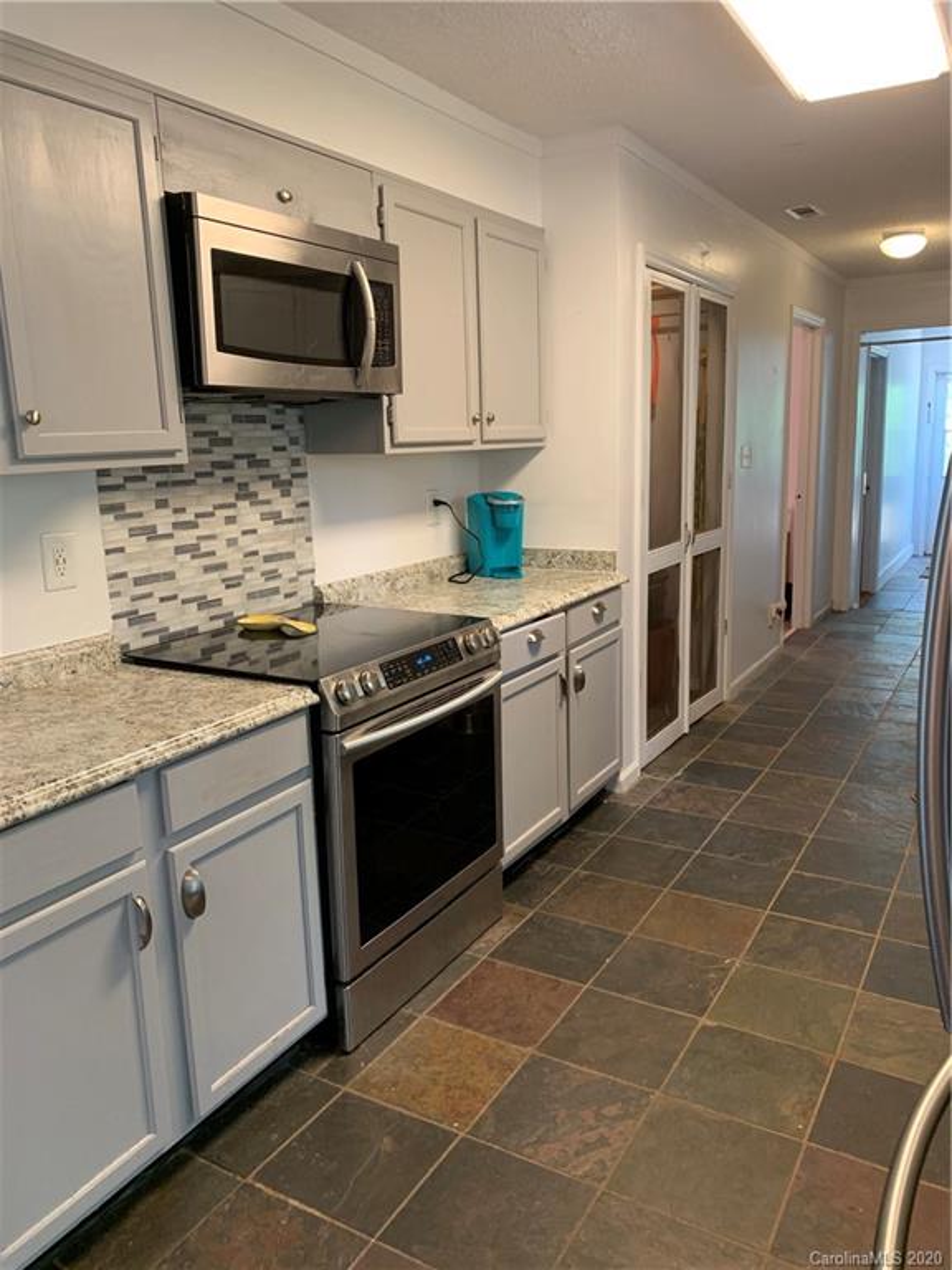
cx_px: 476
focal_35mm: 26
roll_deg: +1.7
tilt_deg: -10.1
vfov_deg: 67.3
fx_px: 953
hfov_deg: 53.1
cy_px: 635
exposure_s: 1/60
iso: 160
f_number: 1.8
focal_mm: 4.25
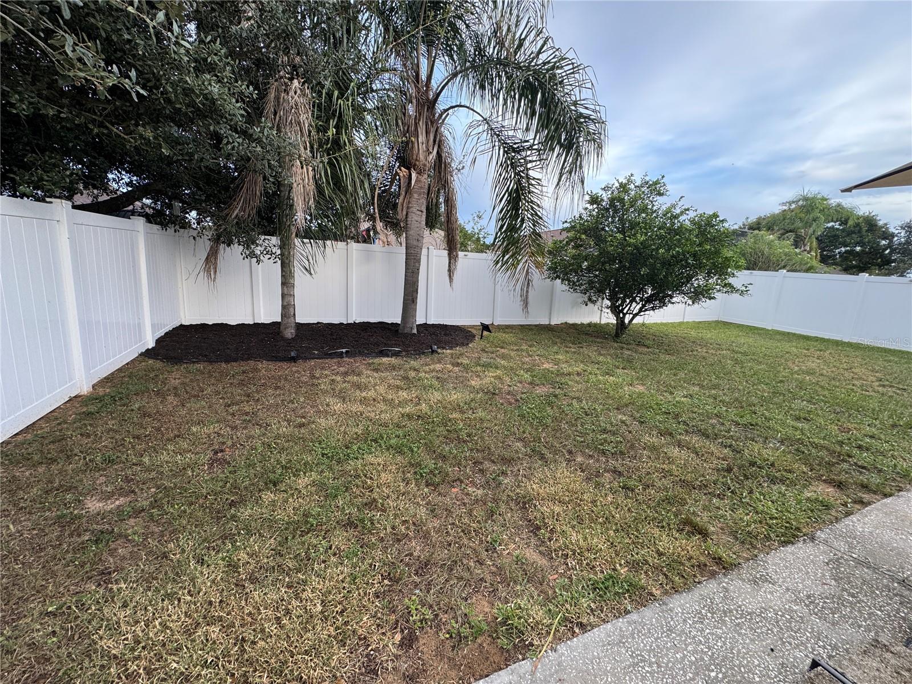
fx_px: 369
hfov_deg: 102.1
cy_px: 342
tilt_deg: -10.6
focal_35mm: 14
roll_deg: -2.4
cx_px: 456
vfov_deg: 85.7
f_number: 2.2
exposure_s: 1/99
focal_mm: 2.22
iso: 100
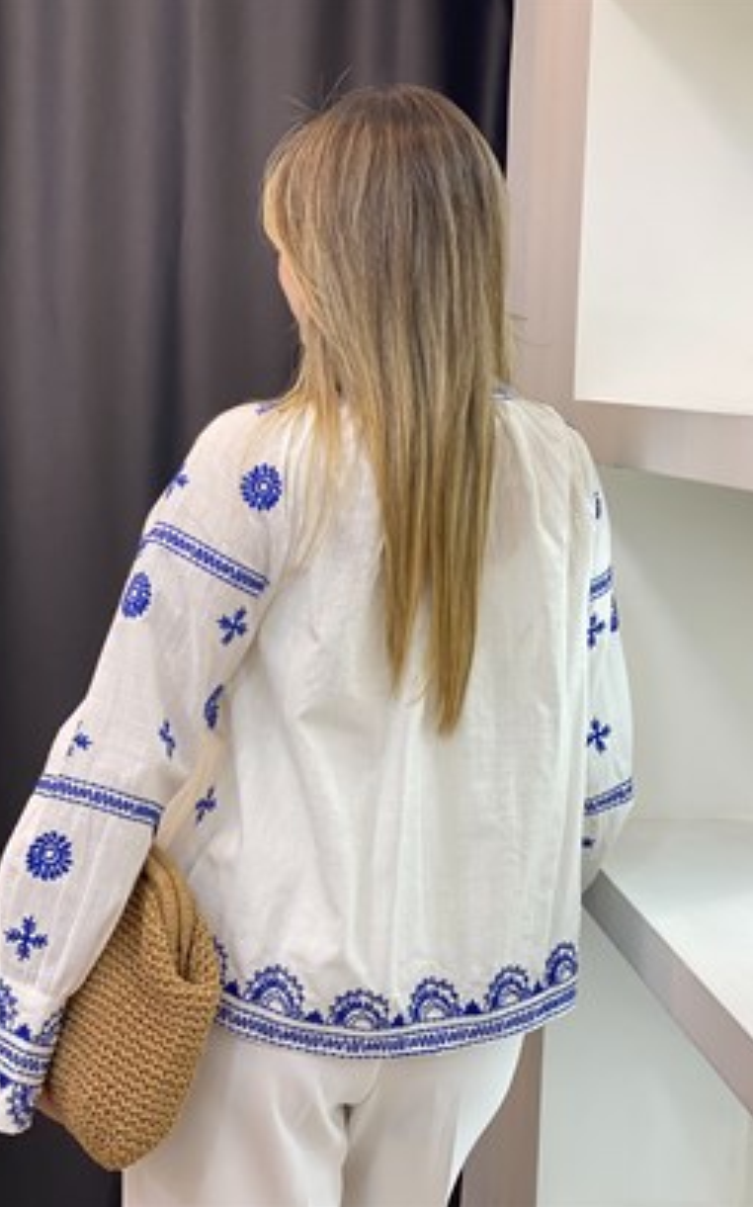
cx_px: 371
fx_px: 1841
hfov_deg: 23.1
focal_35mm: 56
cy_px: 601
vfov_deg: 36.3
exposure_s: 1/100
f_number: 2
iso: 100
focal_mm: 6
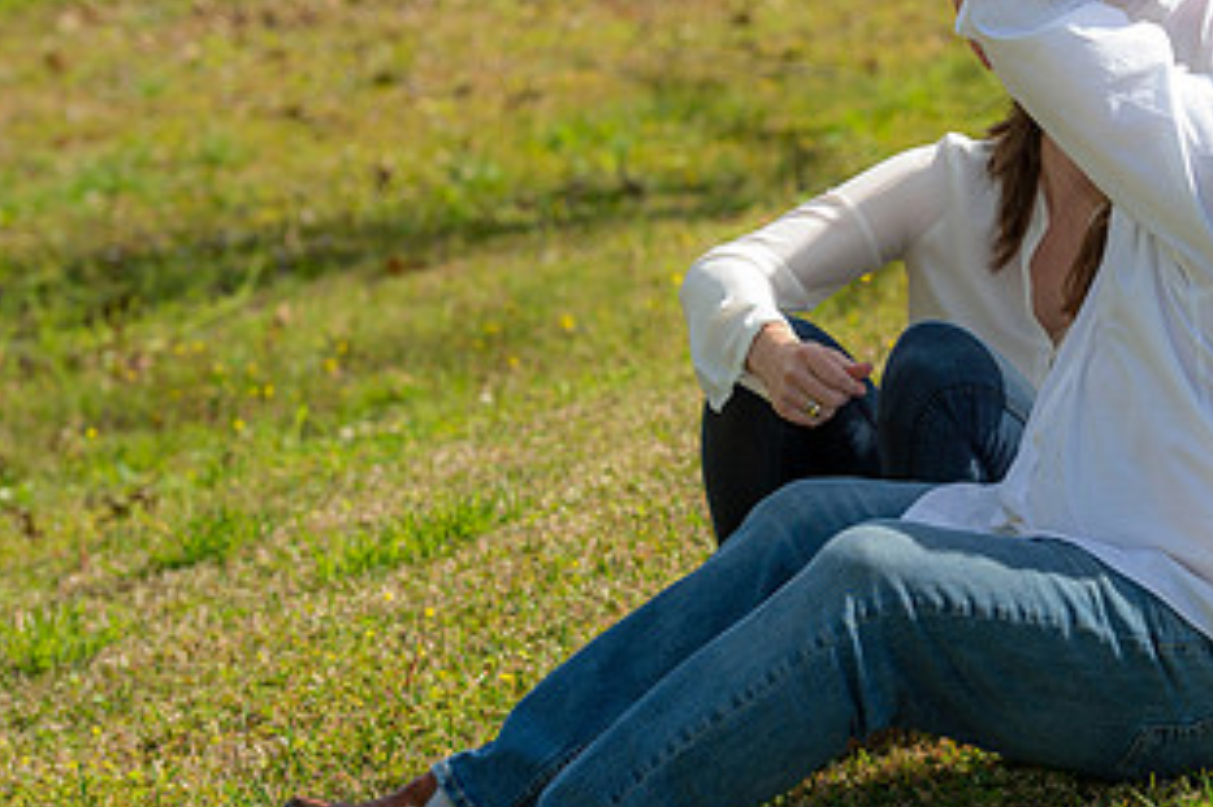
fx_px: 6903
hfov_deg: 10.0
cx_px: 979
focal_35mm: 205
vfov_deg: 6.7
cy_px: 363
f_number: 5
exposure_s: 1/250
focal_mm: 110
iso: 50
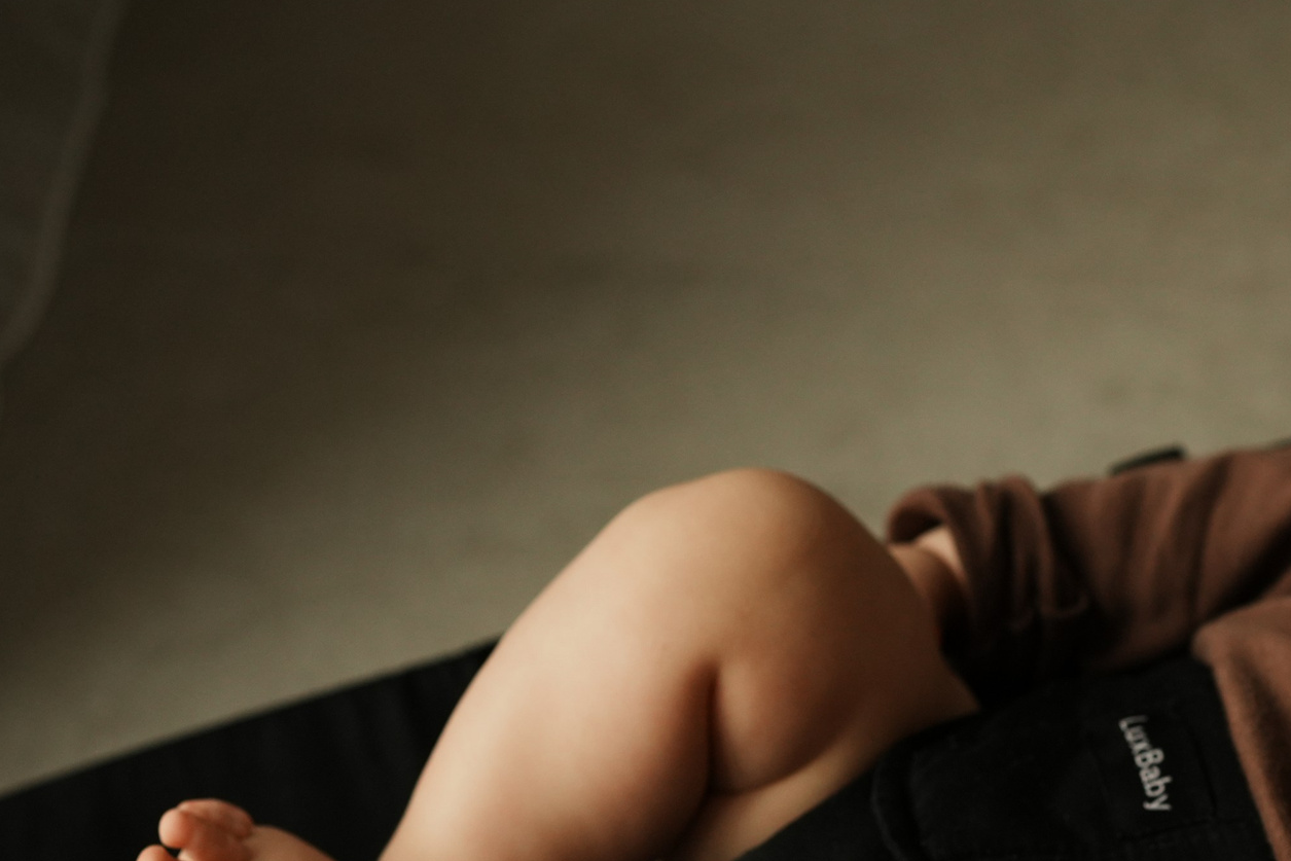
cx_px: 1177
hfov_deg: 19.6
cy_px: 829
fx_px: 3658
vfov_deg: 13.3
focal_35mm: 102
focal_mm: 50
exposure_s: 1/400
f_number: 2.8
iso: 640
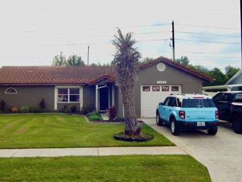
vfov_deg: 37.7
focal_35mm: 38
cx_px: 106
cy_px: 83
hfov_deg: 48.9
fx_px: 266
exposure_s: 1/640
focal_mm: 5.6
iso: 125
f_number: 3.2
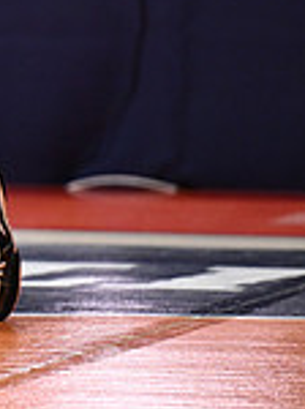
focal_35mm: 746
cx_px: -477
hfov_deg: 2.0
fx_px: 8789
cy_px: 53
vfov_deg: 2.7
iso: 2200
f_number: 2.8
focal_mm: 200
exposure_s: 1/1000
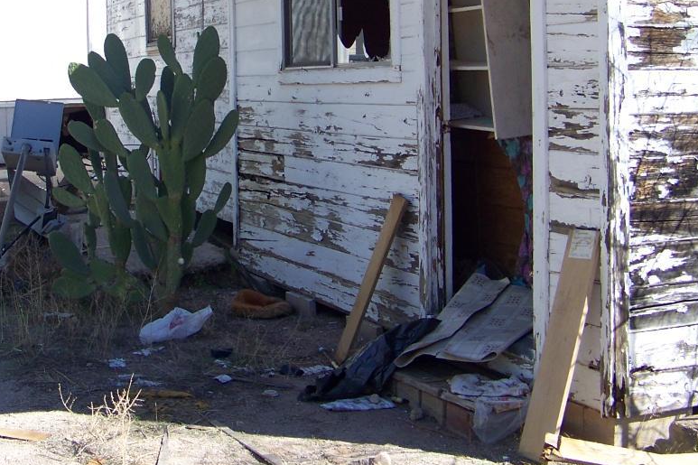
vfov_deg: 21.6
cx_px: 202
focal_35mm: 62
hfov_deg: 32.0
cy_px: 83
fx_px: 1202
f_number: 2.8
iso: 64
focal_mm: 5.85
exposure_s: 1/400
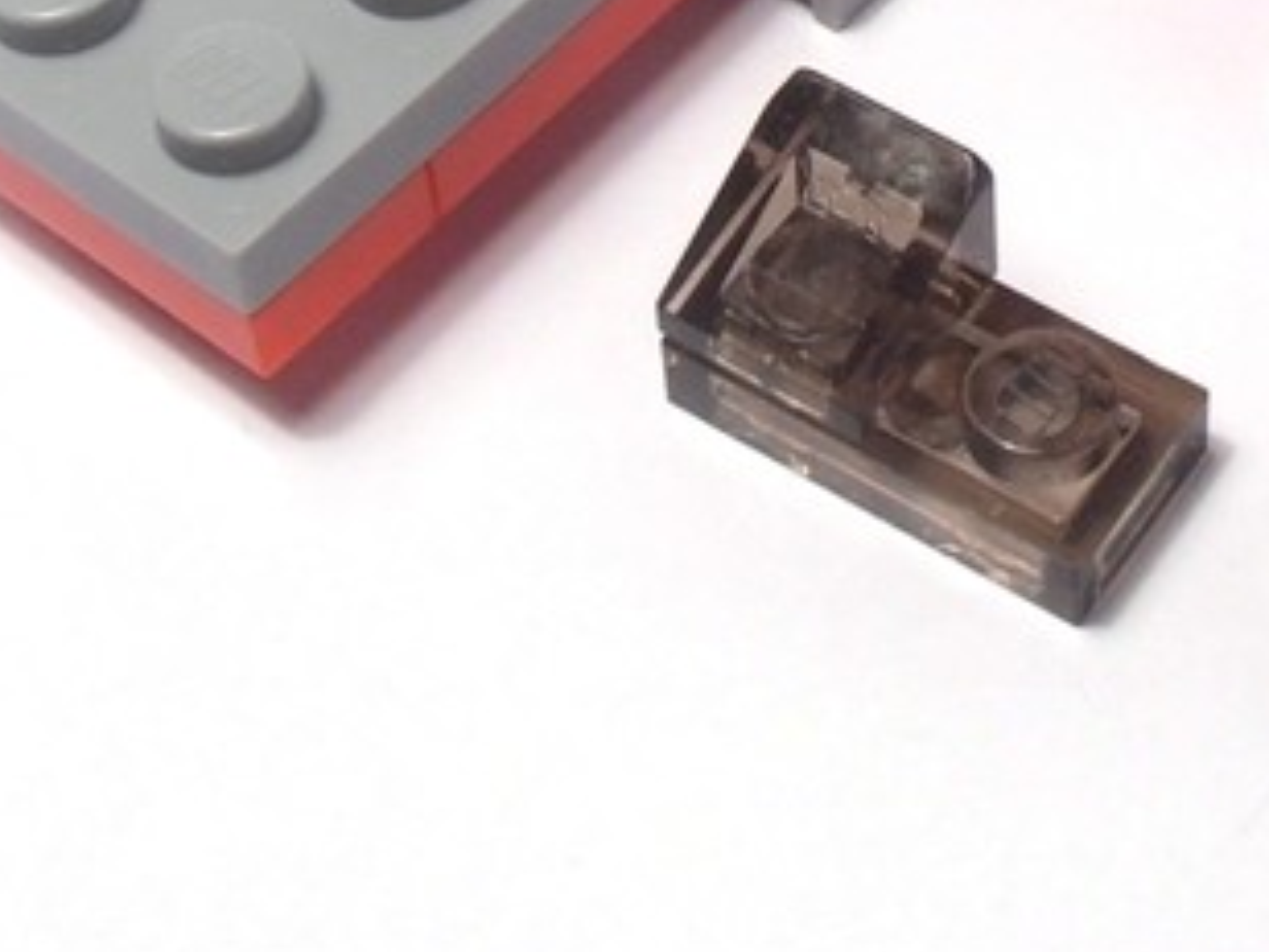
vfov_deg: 13.2
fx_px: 3959
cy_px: -307
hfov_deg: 18.0
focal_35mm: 108
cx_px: 1092
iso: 80
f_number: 3.9
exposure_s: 1/100
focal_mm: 6.61
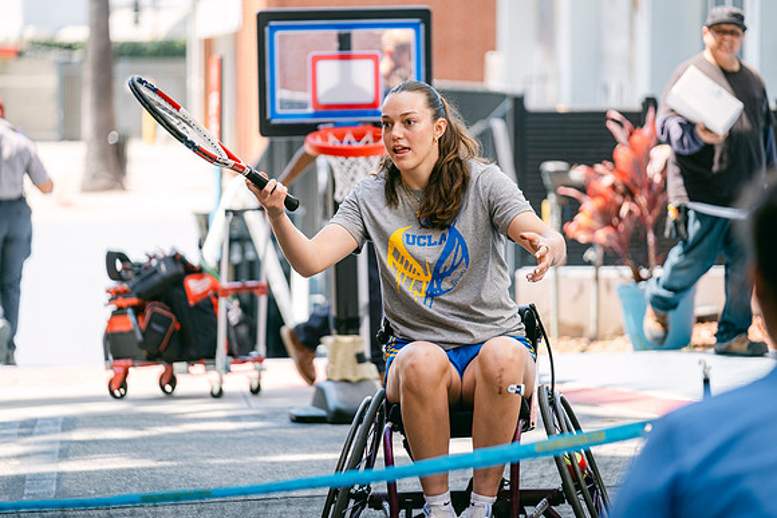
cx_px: 388
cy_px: 259
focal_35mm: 205
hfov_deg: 10.0
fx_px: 4420
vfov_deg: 6.7
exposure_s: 1/400
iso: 160
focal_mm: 134.4
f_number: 2.8
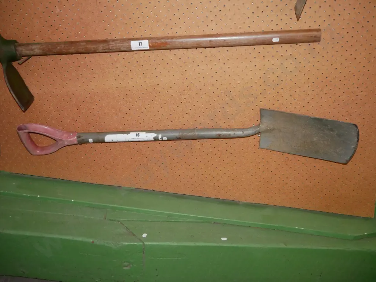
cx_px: 188
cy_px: 141
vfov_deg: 32.9
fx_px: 478
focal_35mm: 44
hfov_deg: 42.9
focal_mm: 22
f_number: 4.2
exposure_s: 1/60
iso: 3200
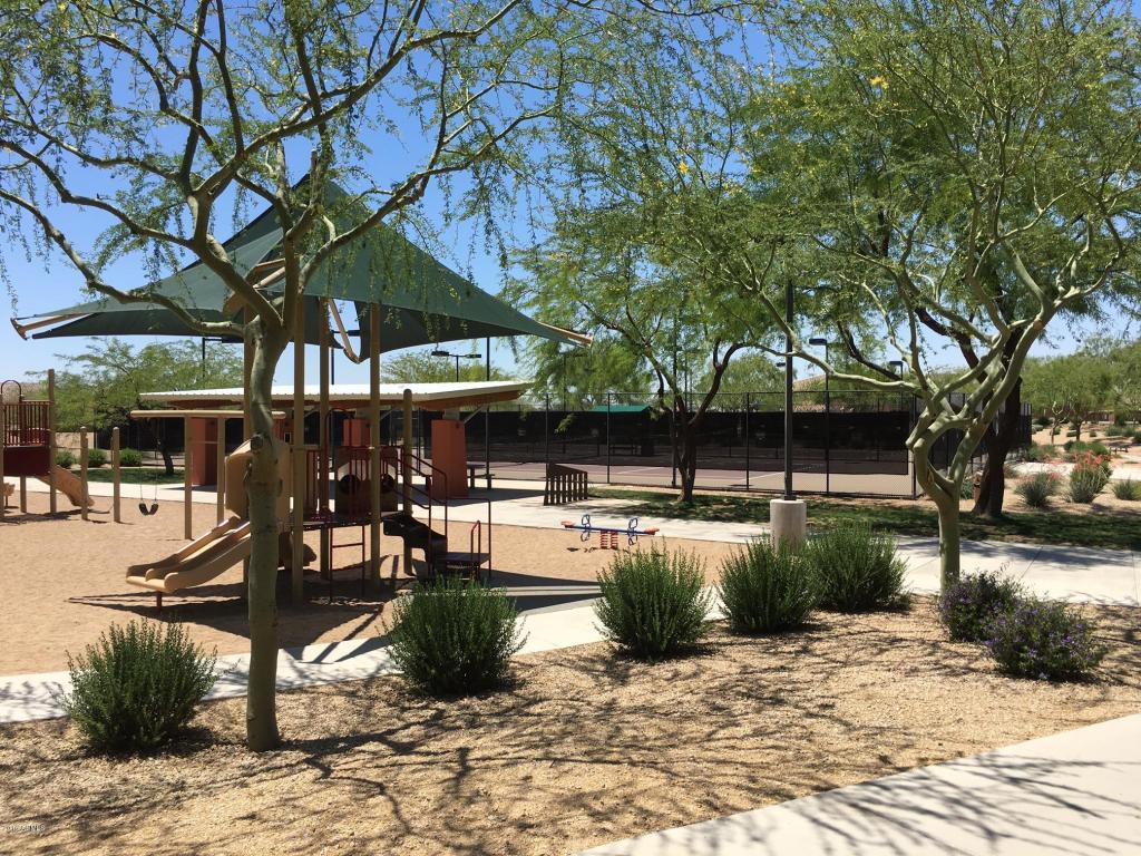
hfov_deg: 61.7
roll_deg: +1.4
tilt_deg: -0.7
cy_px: 428
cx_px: 570
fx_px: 956
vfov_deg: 48.2
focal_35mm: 29
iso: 25
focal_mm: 4.15
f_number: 2.2
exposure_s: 1/1508
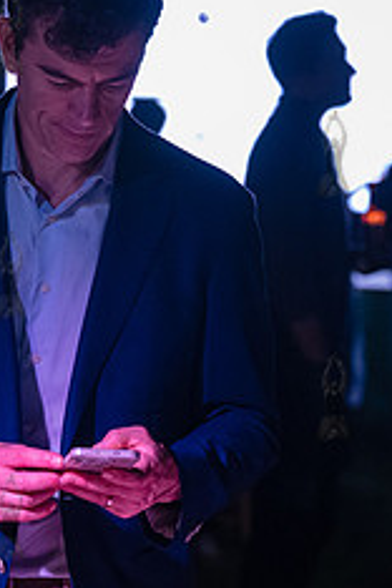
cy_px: 274
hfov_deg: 6.6
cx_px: 8
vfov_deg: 10.0
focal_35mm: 206
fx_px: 3364
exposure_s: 1/160
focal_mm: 83
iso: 6400
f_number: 3.5
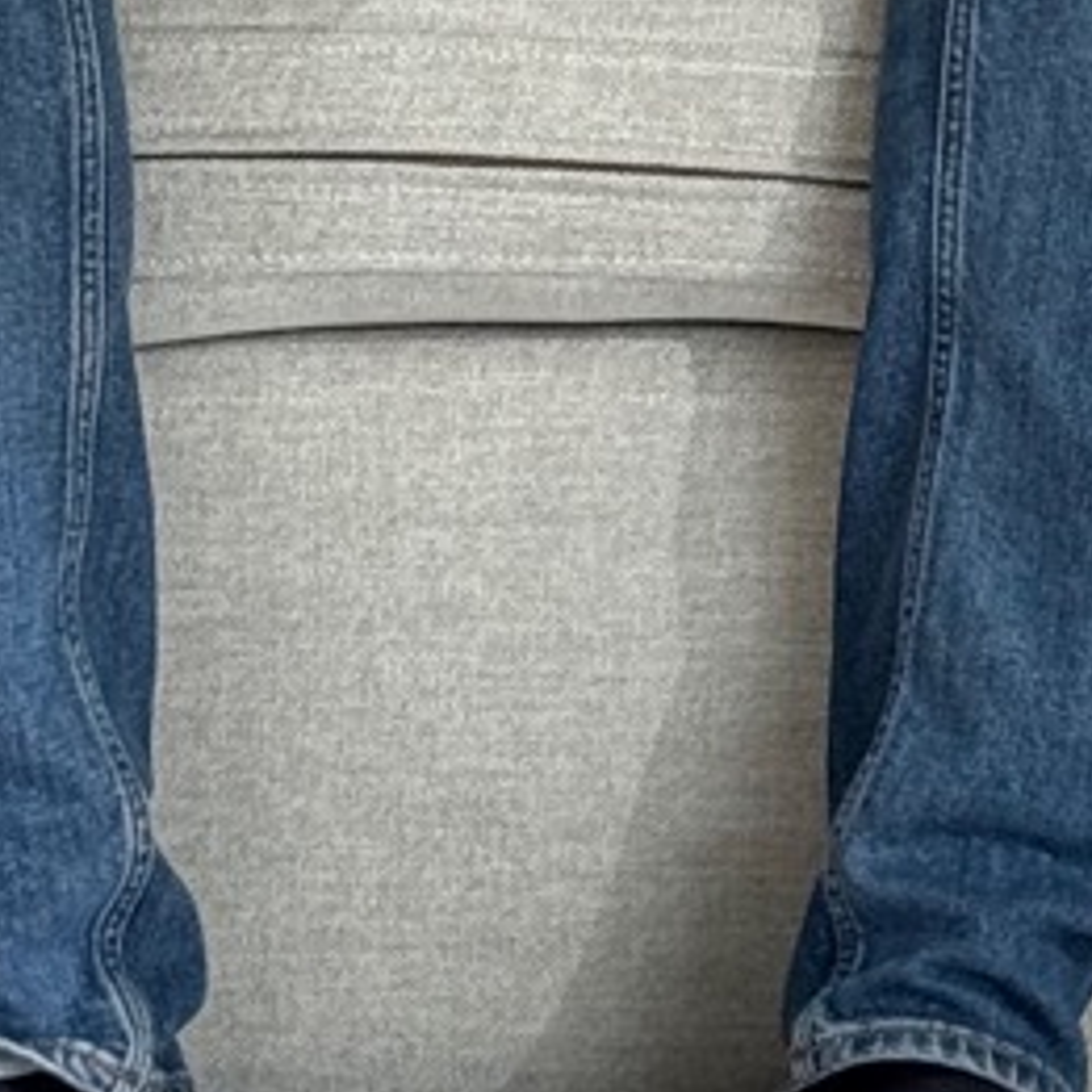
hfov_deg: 6.6
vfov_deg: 6.6
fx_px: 9279
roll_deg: +0.7
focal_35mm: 260
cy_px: -971
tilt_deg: -3.2
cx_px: 2012
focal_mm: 6.76
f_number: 1.78
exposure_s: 1/474
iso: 64
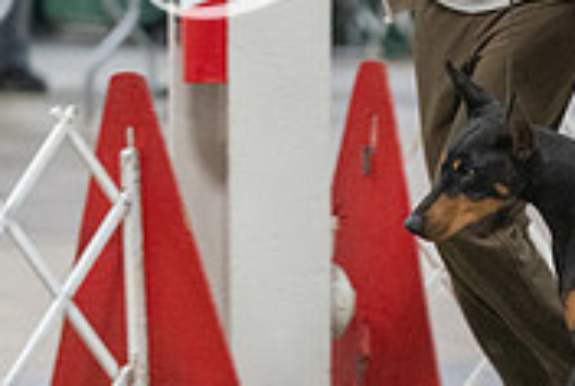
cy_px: 77
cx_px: 598
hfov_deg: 3.6
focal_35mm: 579
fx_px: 9263
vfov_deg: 2.4
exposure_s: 1/320
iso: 6400
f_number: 2.8
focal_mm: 176
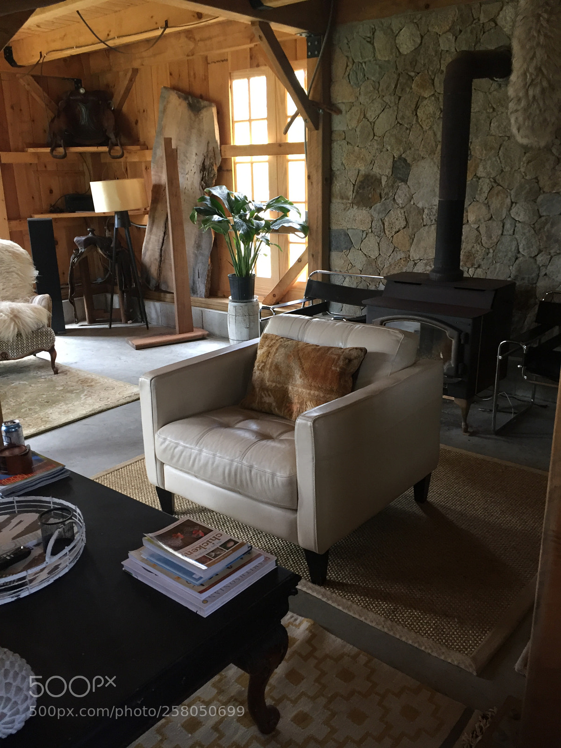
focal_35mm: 29
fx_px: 627
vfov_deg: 61.7
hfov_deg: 48.2
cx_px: 280
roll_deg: +0.7
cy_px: 374
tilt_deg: -16.8
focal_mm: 4.15
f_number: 2.2
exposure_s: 1/30
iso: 100
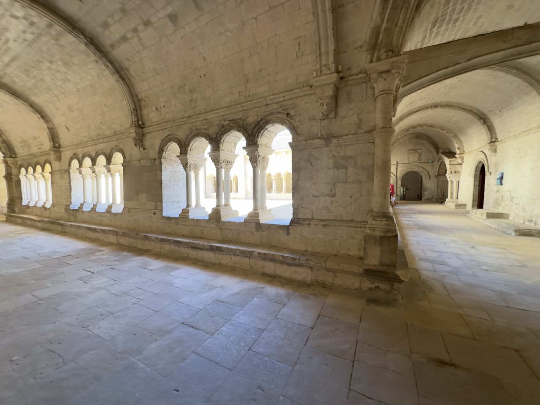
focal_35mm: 14
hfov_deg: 102.1
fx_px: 218
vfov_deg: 85.7
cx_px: 270
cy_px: 202
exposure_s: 1/67
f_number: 2.2
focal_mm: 2.22
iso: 125
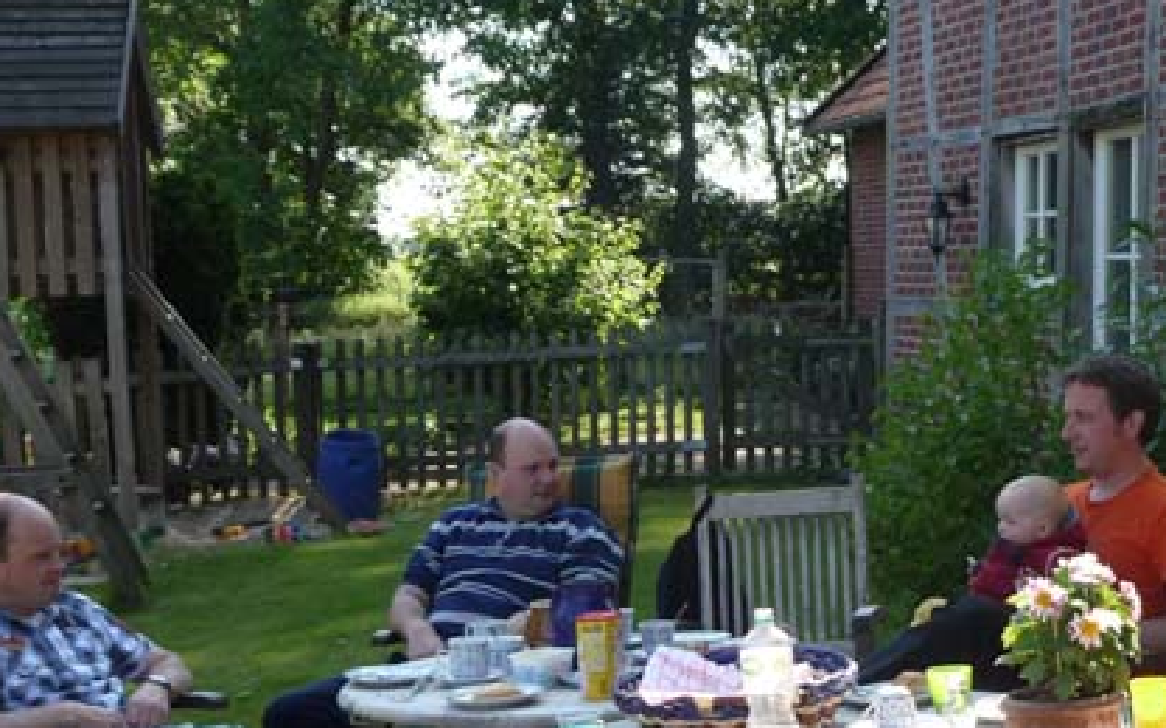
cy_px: 542
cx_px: 771
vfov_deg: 19.0
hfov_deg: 30.0
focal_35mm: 68
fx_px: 2161
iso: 100
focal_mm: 5.3
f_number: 3.5
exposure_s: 1/200
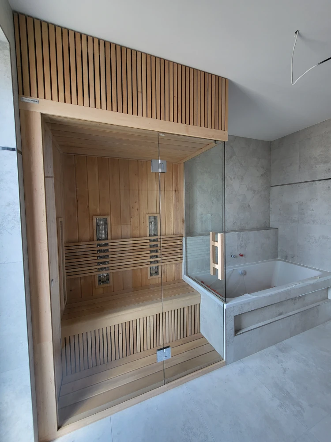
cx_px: 166
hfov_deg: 89.9
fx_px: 166
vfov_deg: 106.2
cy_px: 221
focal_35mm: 13
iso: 50
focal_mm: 1.74
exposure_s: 1/50
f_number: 2.2
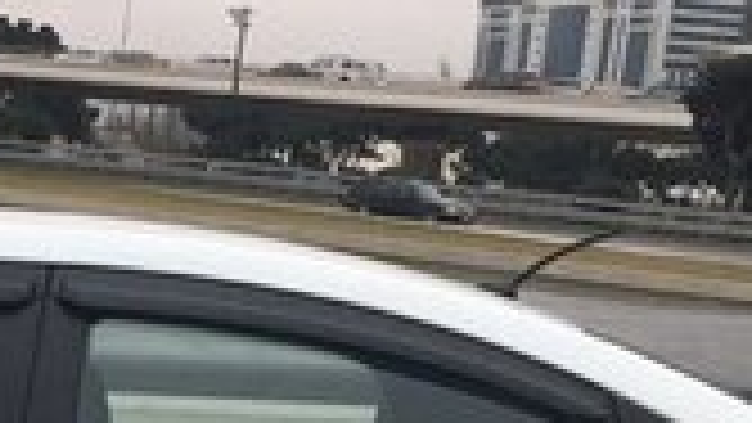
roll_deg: -2.5
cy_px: 1033
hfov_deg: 16.4
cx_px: -171
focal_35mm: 125
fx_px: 2493
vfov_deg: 8.8
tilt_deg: -18.0
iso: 40
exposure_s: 1/100
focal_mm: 4.15
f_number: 2.2
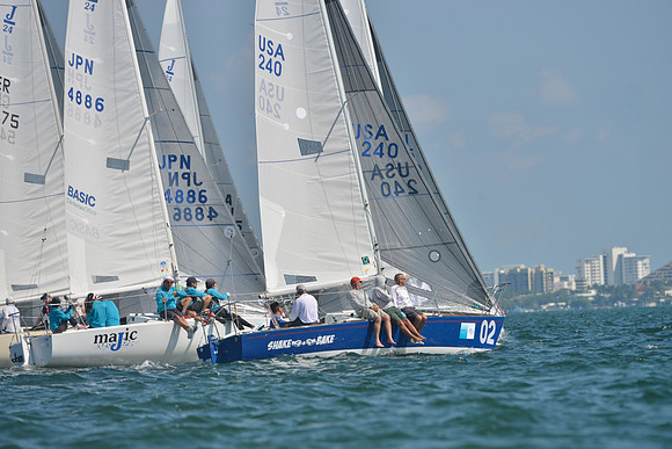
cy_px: 224
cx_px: 336
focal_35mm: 400
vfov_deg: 3.4
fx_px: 7468
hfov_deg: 5.2
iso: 200
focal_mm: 400
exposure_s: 1/1000
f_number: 8
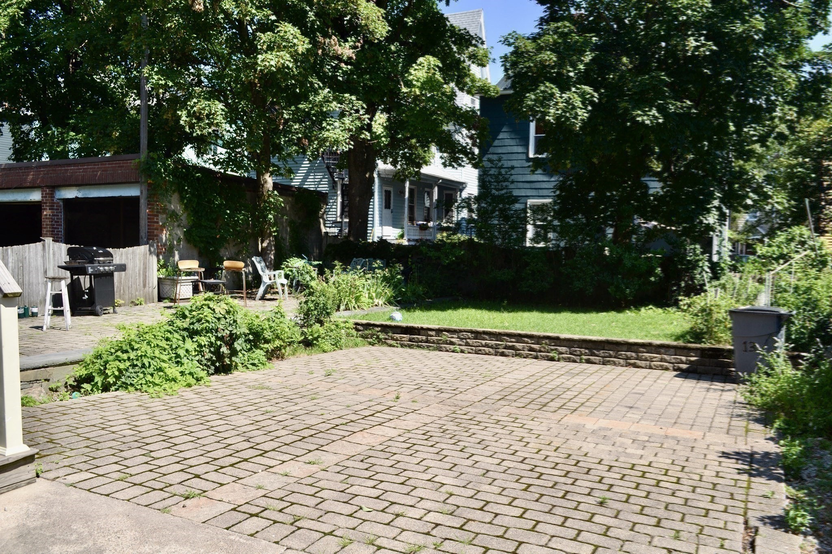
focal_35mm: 30
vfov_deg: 43.6
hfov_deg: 61.9
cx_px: 416
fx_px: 693
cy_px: 277
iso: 100
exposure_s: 1/200
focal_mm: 20
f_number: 7.1
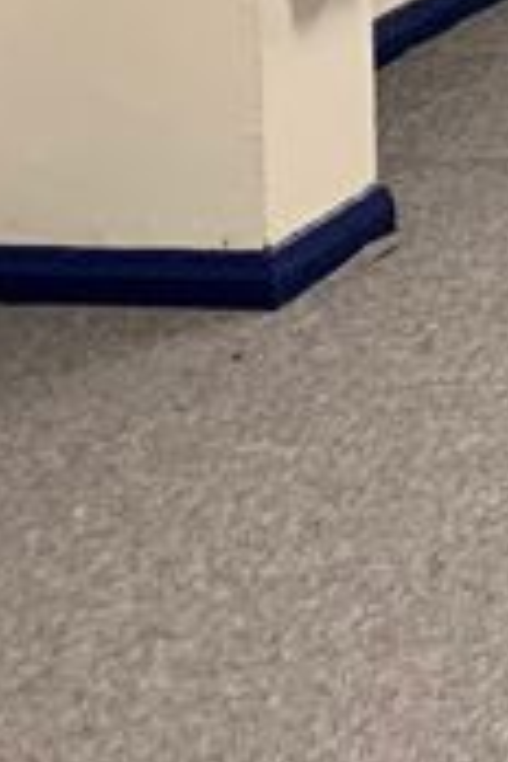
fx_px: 3662
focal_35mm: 173
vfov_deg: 10.9
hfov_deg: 6.1
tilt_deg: -5.4
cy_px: -703
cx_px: 2273
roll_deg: -0.3
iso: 125
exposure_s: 1/50
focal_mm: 4.25
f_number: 1.8
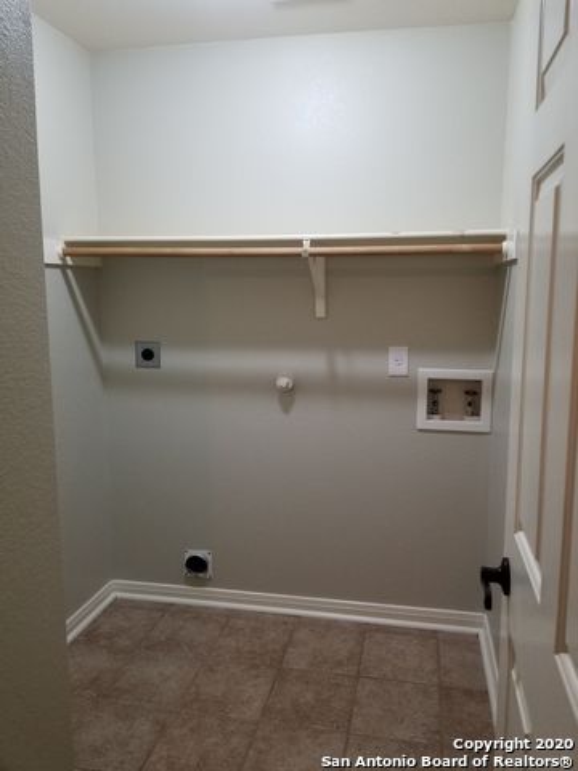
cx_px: 289
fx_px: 579
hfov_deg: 53.1
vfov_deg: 67.3
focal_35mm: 26
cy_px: 386
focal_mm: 4.25
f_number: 1.7
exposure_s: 1/60
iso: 200
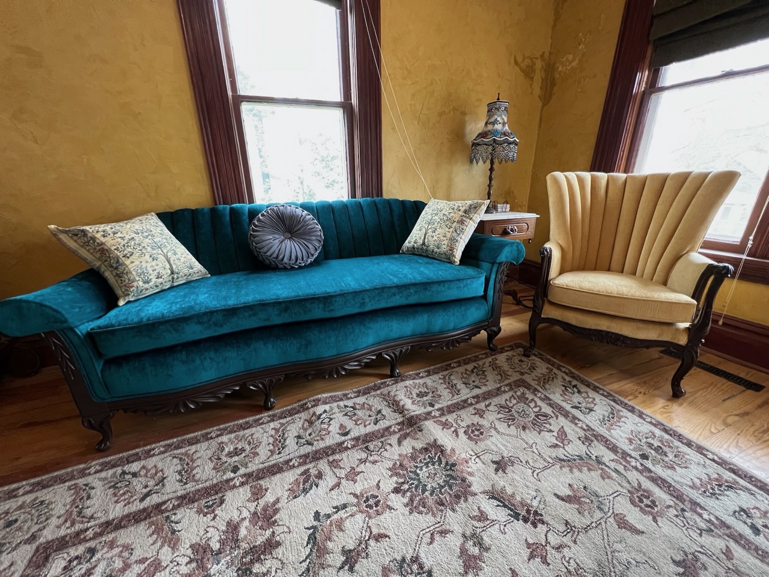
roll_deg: +1.2
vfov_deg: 89.9
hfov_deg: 106.2
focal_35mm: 13
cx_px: 384
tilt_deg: -20.1
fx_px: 289
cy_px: 288
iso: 400
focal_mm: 1.57
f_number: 1.8
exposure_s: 1/60
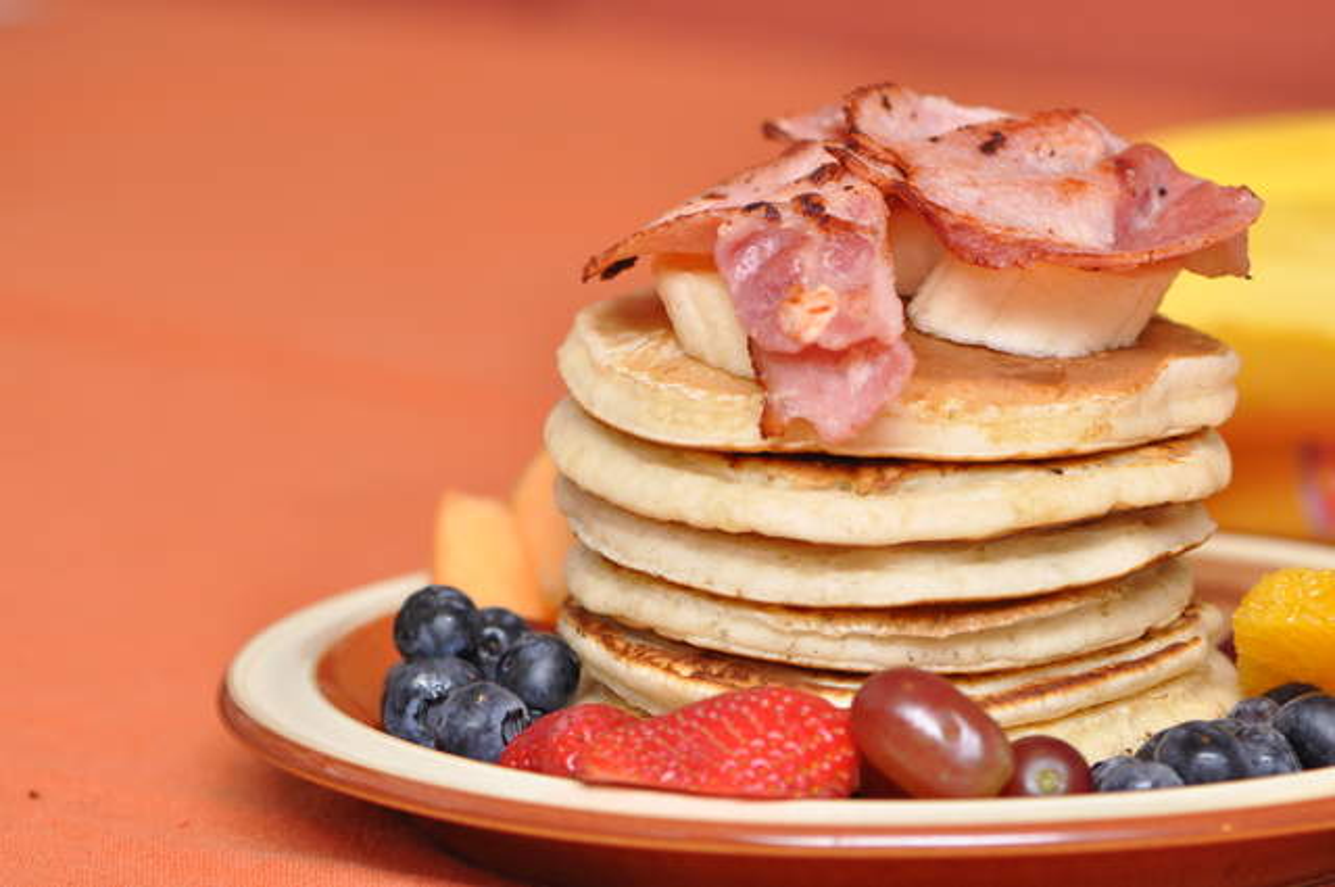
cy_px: 444
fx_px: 5833
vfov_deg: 8.7
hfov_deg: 13.1
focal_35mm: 158
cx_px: 668
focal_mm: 105
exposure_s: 1/60
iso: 640
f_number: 5.6
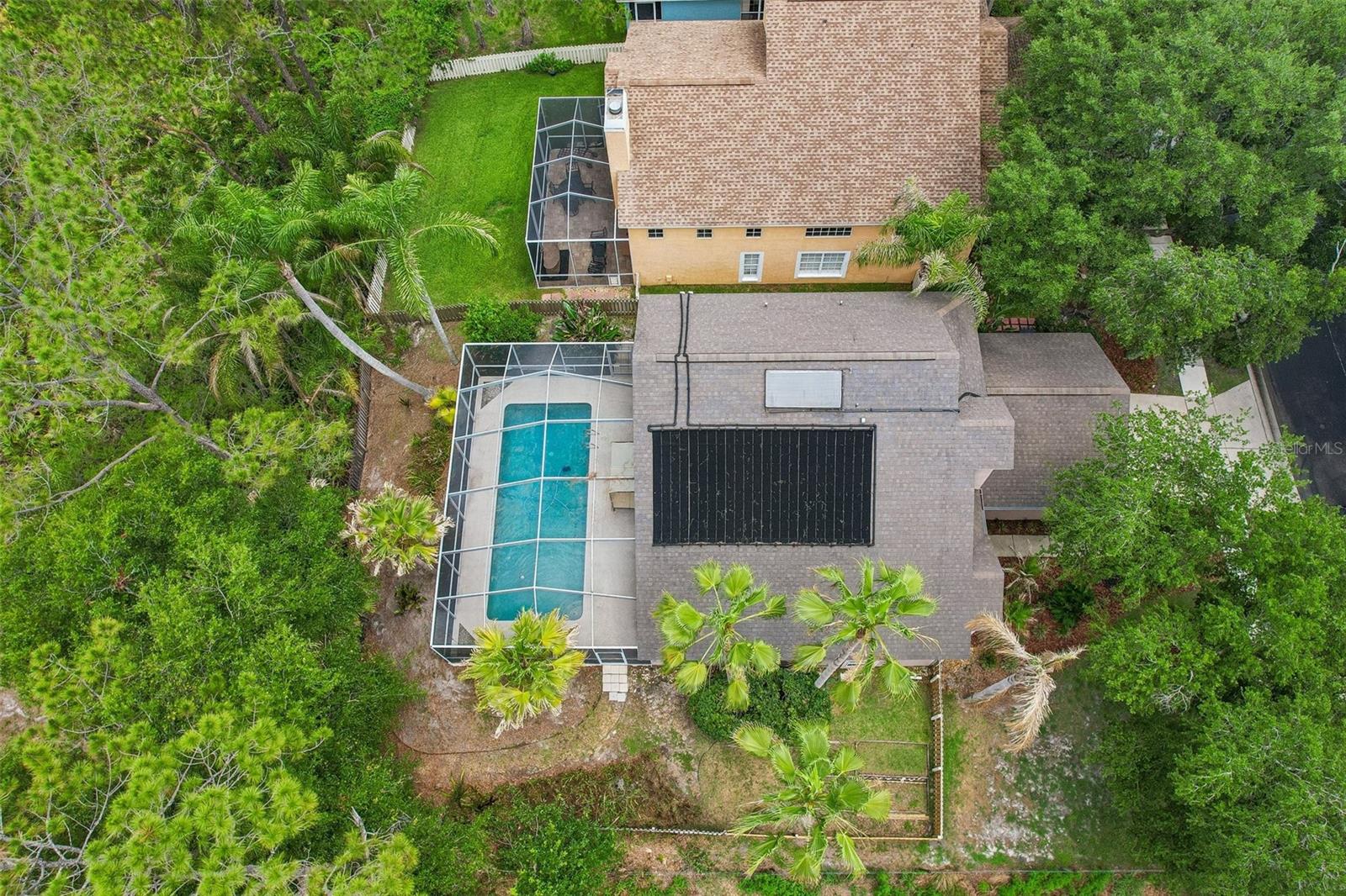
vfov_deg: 57.2
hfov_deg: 78.6
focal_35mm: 22
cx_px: 673
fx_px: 822
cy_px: 448
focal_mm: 8.4
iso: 100
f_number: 2.8
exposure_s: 1/640
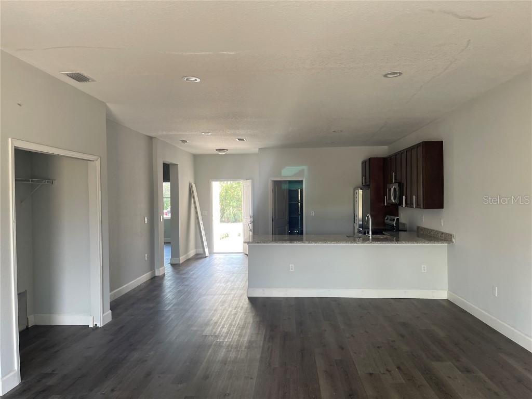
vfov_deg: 53.1
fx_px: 400
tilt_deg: -2.1
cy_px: 200
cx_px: 266
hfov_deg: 67.3
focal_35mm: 26
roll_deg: +0.6
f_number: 1.6
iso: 125
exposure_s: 1/119
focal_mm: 5.1
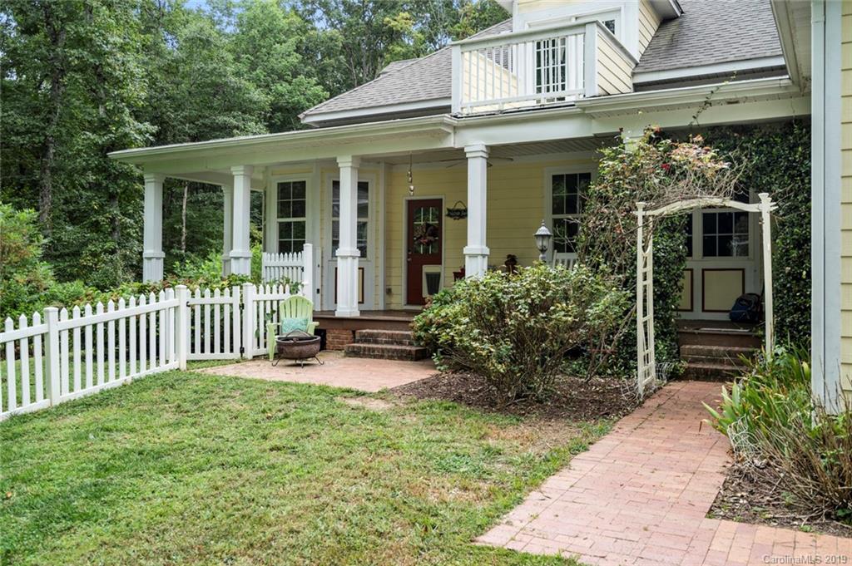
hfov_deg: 60.3
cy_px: 283
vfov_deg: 42.3
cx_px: 426
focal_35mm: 31
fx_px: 733
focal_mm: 31
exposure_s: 1/90
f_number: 5.6
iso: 200
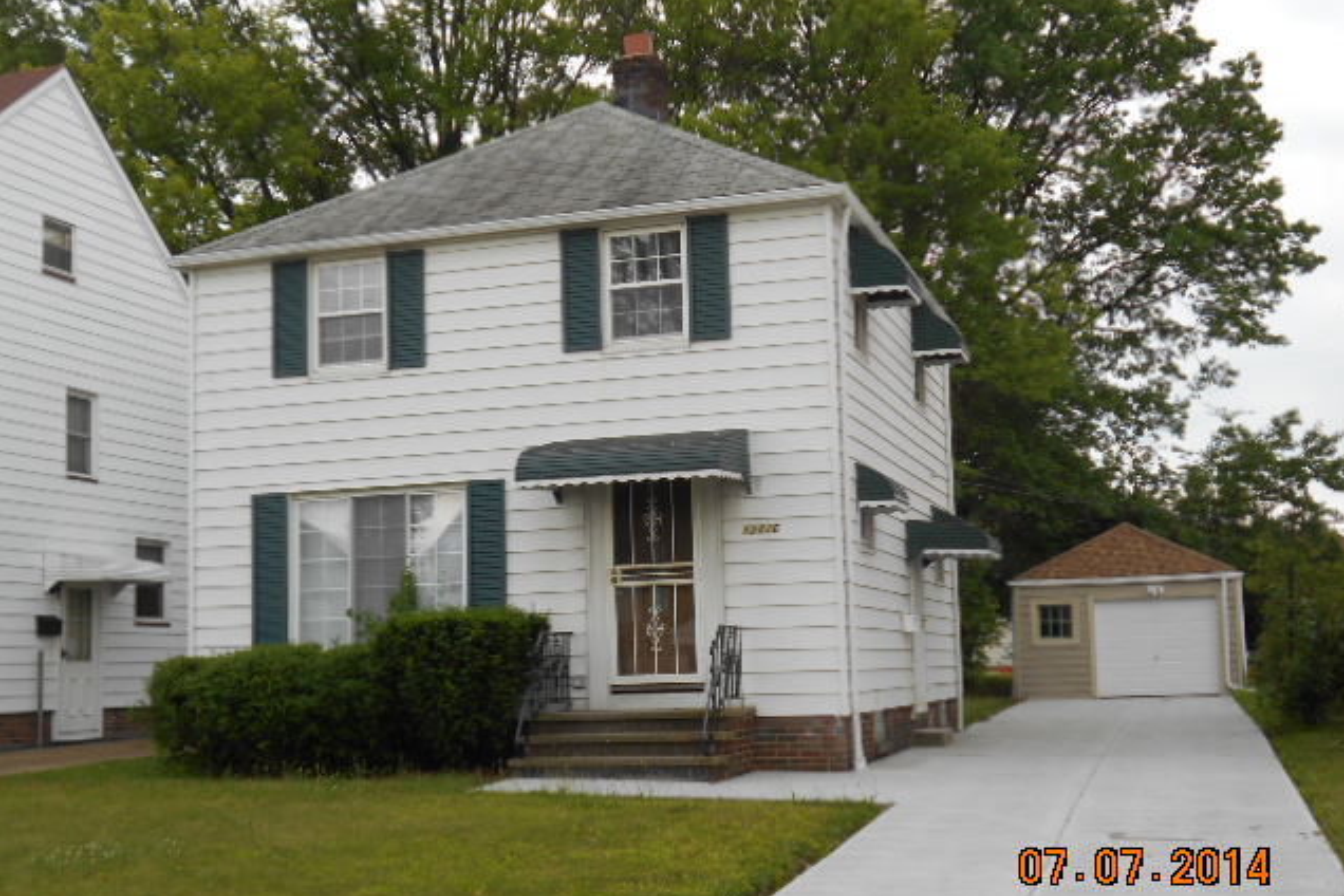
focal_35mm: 45
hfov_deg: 43.6
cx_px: 674
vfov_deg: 29.9
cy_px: 469
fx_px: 1680
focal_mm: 7.7
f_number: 4.2
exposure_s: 1/80
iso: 80
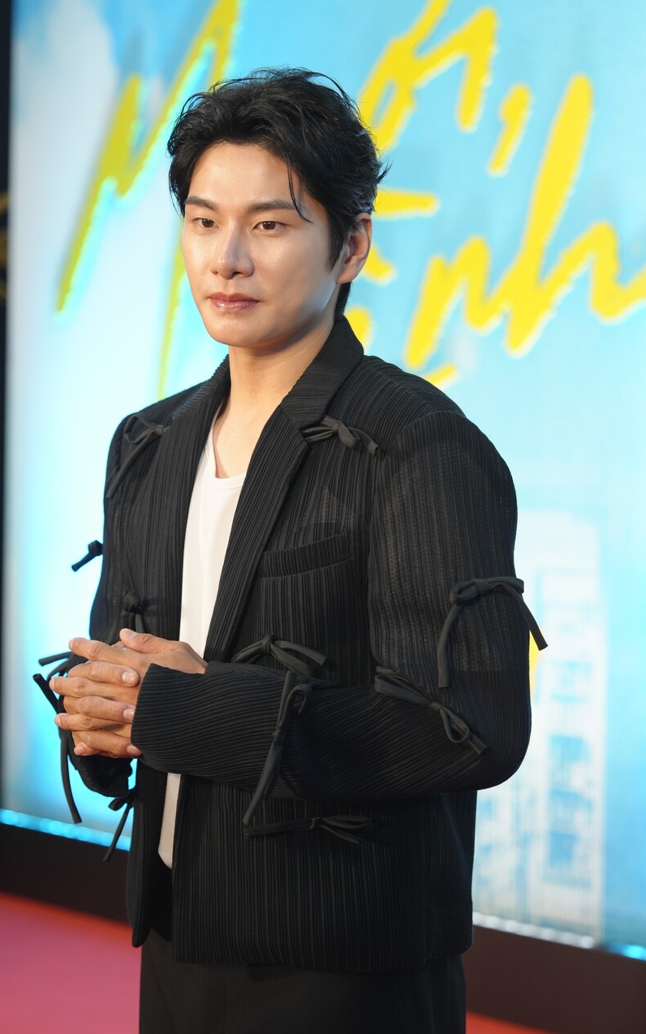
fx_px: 2367
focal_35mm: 84
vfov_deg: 24.6
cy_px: 537
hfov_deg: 15.5
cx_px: 278
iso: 1000
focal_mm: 70
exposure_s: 1/125
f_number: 2.8
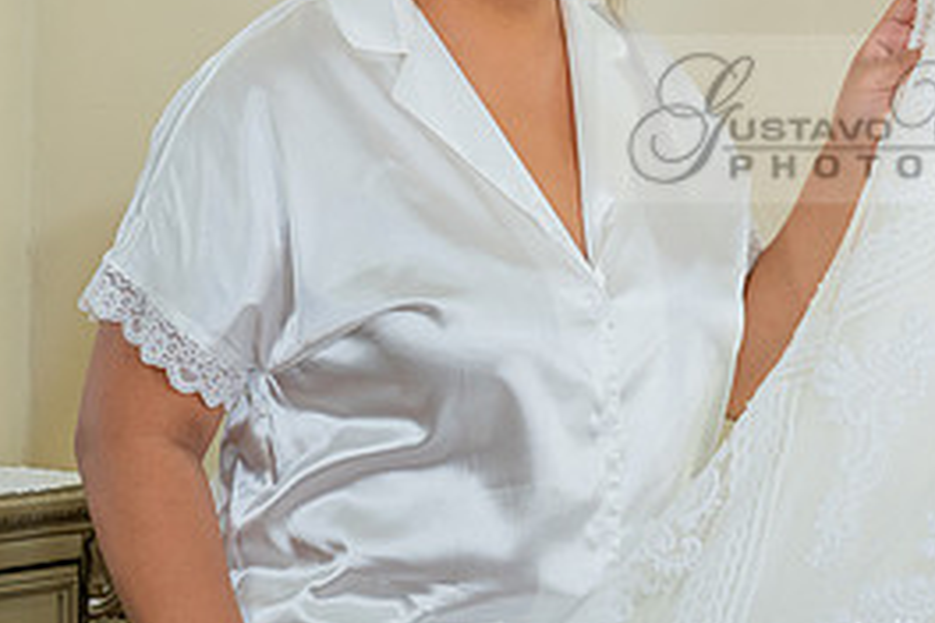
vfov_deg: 8.9
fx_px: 3999
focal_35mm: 154
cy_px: 119
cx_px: 907
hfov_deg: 13.2
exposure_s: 1/250
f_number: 2.8
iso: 640
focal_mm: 70
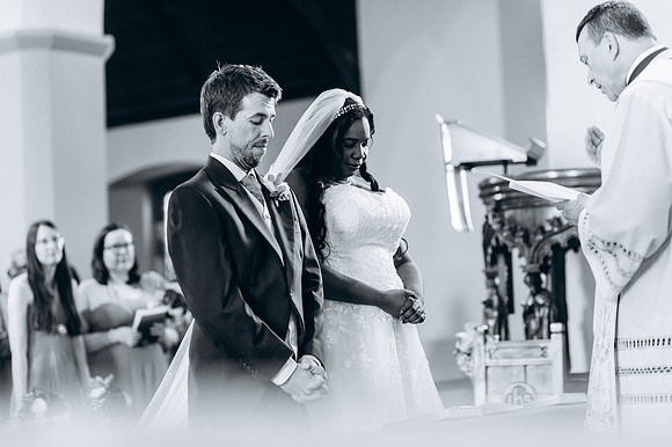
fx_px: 1586
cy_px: 224
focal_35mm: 85
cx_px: 336
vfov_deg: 16.1
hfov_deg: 23.9
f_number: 2
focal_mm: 85
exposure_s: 1/100
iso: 1600
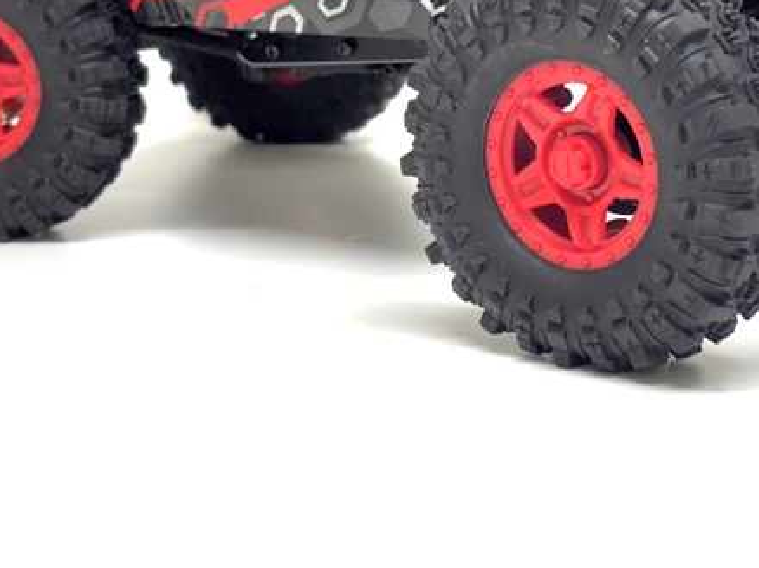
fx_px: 2082
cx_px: 456
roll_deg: -0.3
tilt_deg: -9.6
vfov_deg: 15.4
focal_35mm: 95
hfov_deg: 20.6
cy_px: 88
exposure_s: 1/100
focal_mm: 5.96
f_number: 1.6
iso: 64
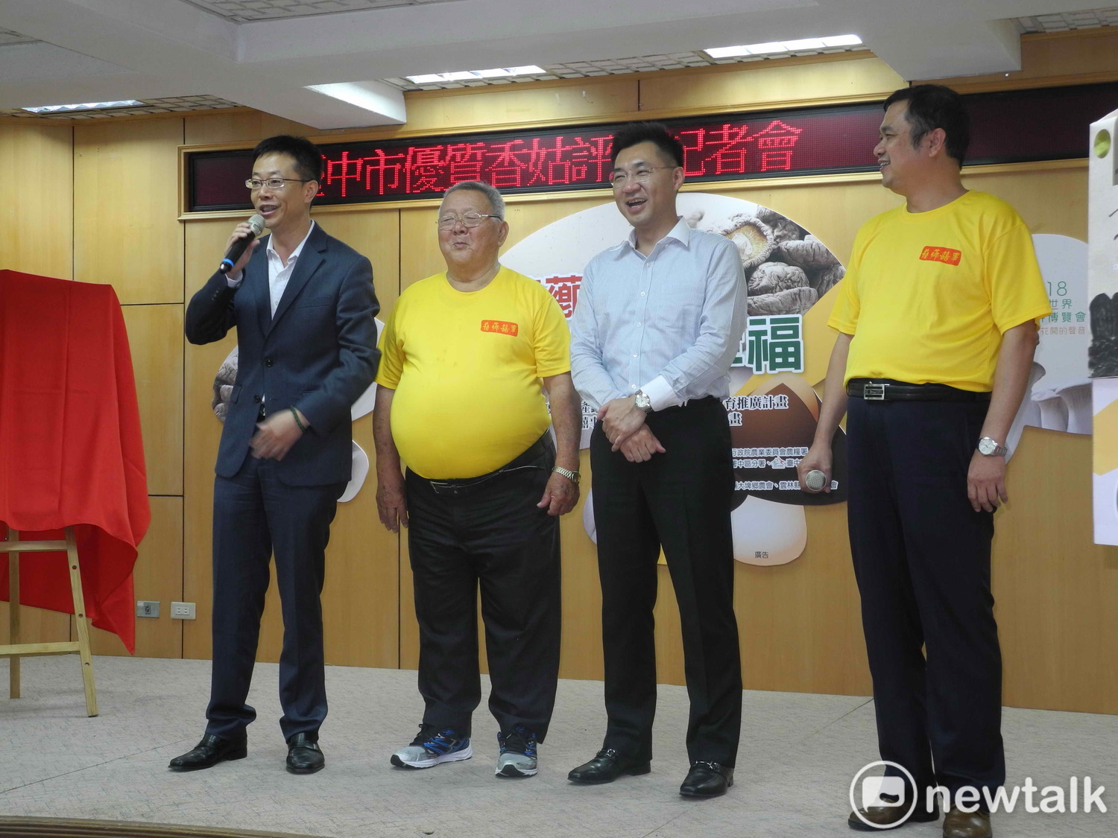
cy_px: 419
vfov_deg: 26.6
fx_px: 1776
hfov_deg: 34.9
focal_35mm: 55
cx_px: 559
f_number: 3.5
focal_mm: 11.8
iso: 200
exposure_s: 1/30
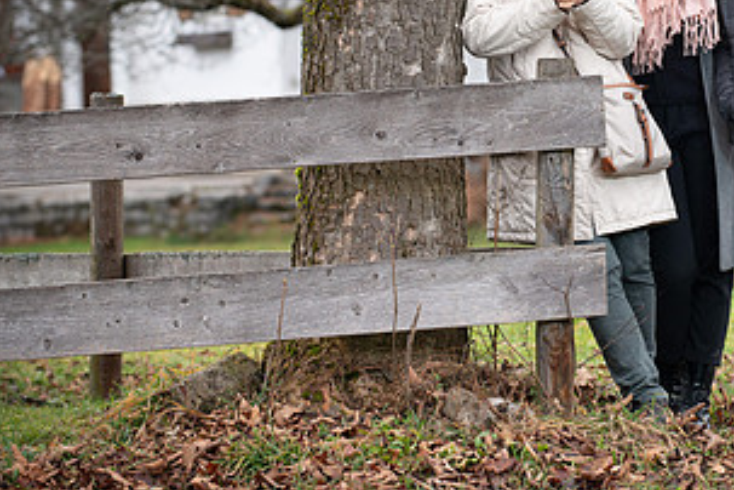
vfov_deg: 5.3
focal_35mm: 258
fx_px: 5260
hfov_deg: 8.0
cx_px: 635
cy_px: 96
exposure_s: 1/250
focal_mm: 135
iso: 800
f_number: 5
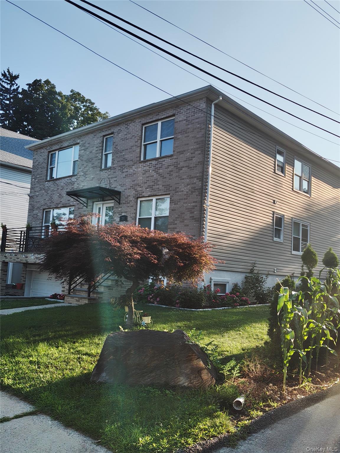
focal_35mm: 32
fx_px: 419
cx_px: 170
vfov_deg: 56.8
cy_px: 226
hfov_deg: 44.2
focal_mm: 5.56
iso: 50
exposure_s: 1/544
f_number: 1.88
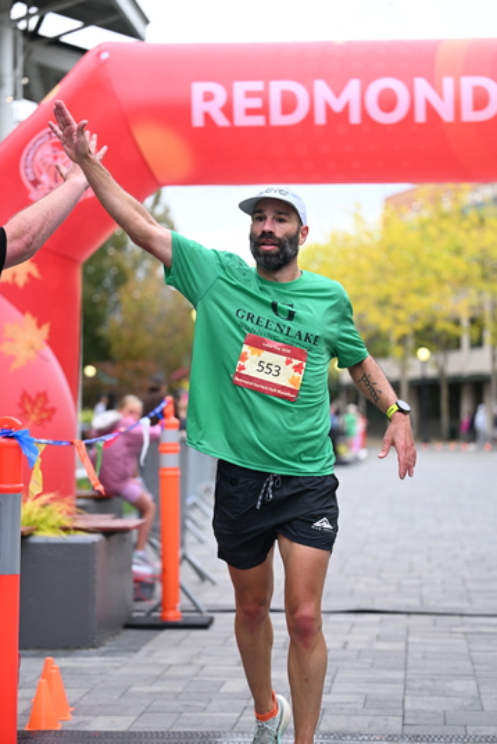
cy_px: 378
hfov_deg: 17.3
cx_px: 249
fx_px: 1634
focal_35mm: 79
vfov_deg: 25.7
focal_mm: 77
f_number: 2.8
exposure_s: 1/1600
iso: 1000
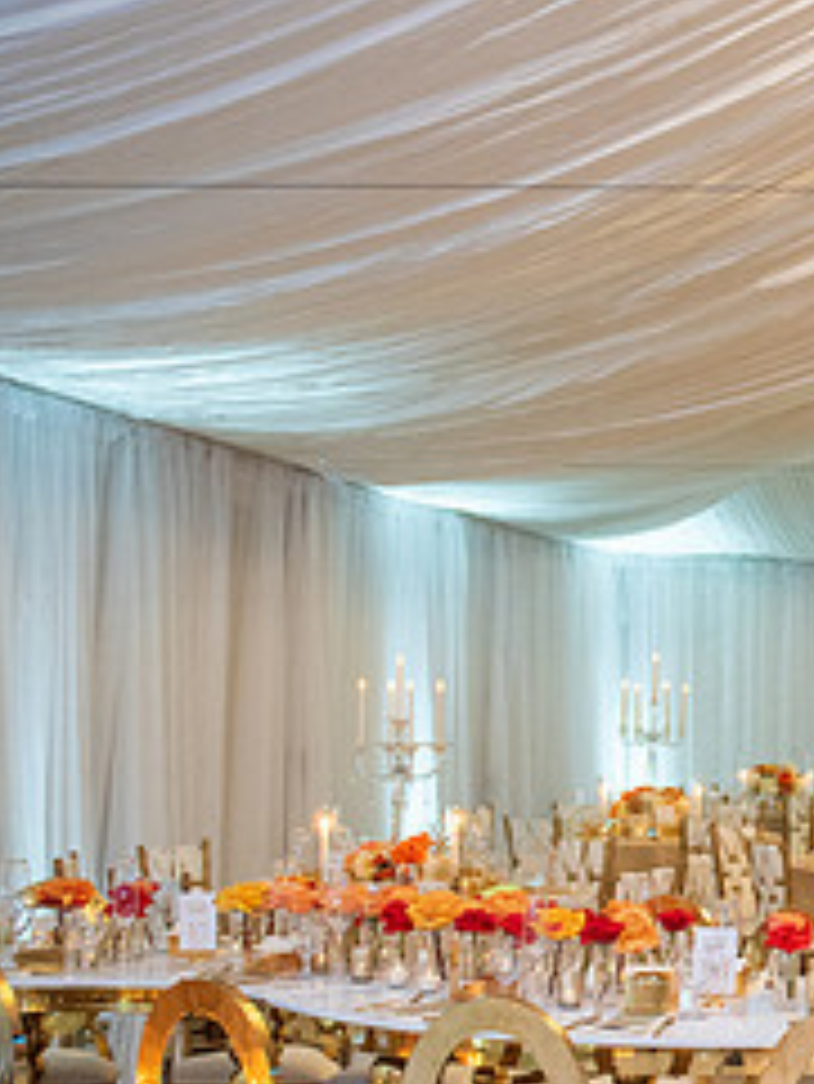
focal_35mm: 62
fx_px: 1942
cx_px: 1226
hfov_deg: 20.3
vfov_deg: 31.1
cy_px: 620
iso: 1600
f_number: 3.2
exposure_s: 1/125
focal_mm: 24
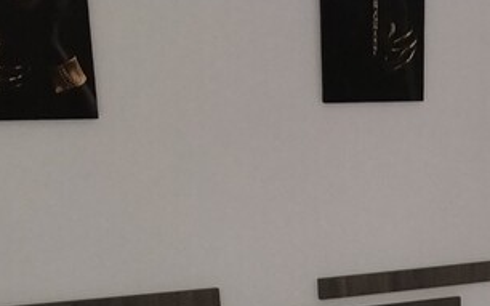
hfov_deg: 19.3
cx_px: 557
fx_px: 1375
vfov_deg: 11.5
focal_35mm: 103
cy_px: 609
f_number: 1.8
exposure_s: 1/100
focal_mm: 4.22
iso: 64
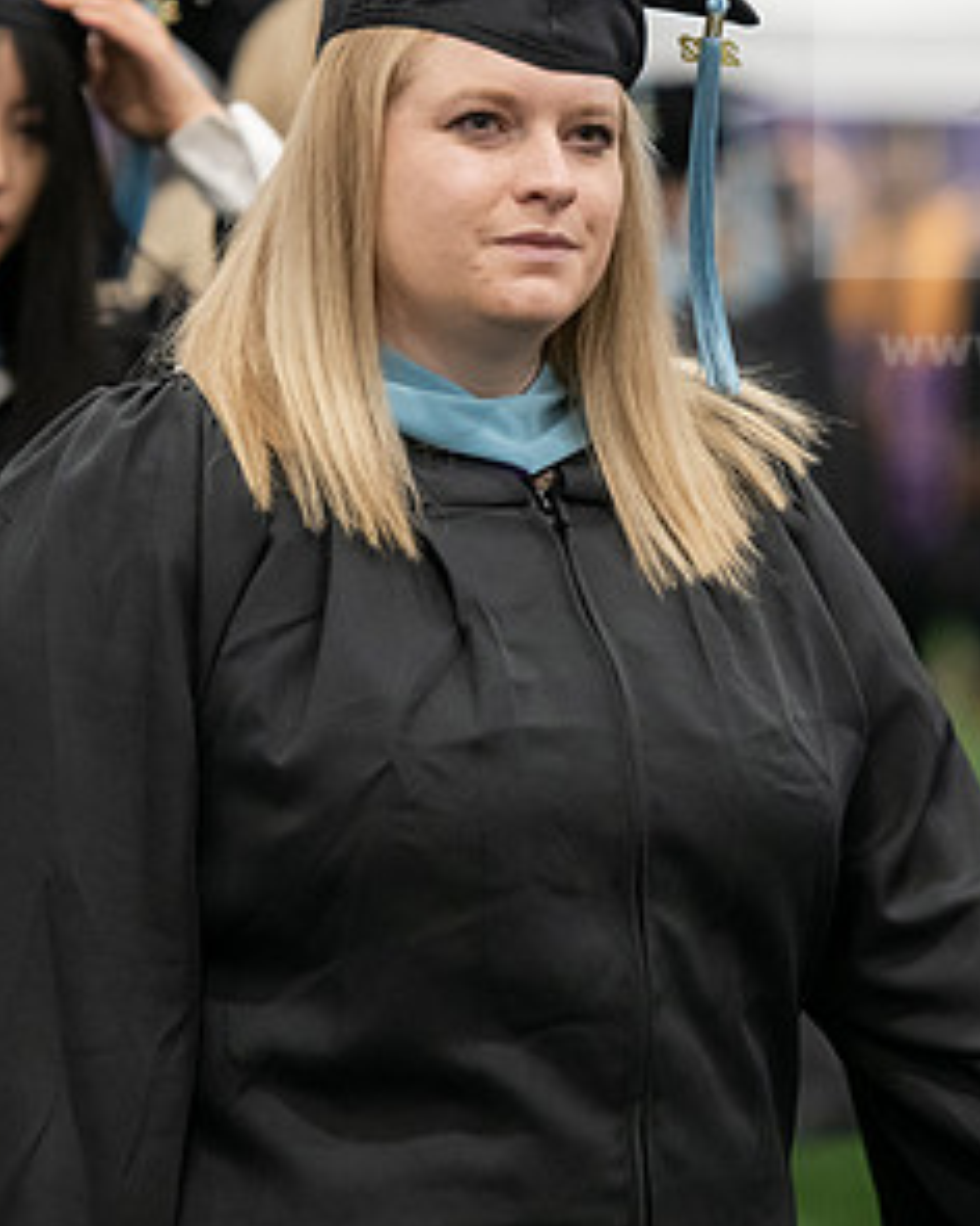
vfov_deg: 7.2
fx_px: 9716
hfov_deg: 5.8
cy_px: 434
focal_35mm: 268
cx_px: 689
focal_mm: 145
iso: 3200
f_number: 3.2
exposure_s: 1/200
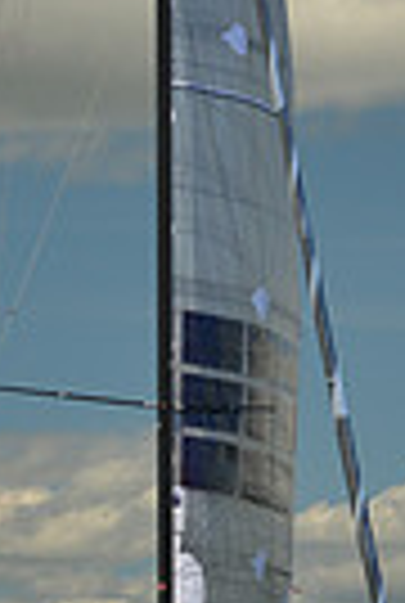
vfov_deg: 6.8
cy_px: 279
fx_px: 5070
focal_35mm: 302
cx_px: 259
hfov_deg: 4.6
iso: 400
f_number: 6.3
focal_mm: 70
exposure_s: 1/1000
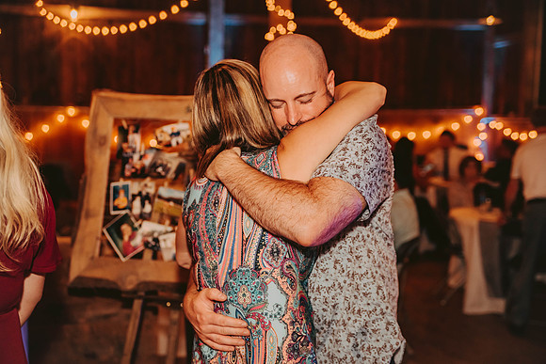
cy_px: 182
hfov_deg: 38.2
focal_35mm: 52
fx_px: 789
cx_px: 273
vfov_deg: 26.0
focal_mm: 52
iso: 1250
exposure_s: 1/125
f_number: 2.8
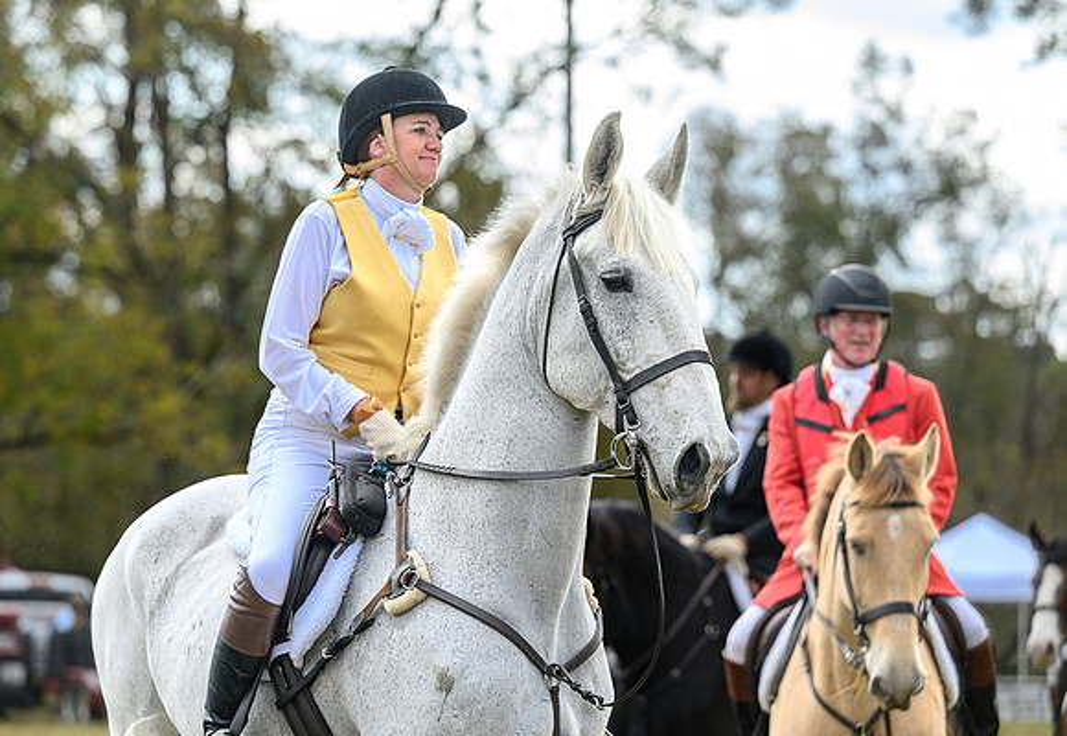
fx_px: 4785
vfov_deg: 8.8
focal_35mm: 160
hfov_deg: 12.7
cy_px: 367
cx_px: 429
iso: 640
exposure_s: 1/1000
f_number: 3.5
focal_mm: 135
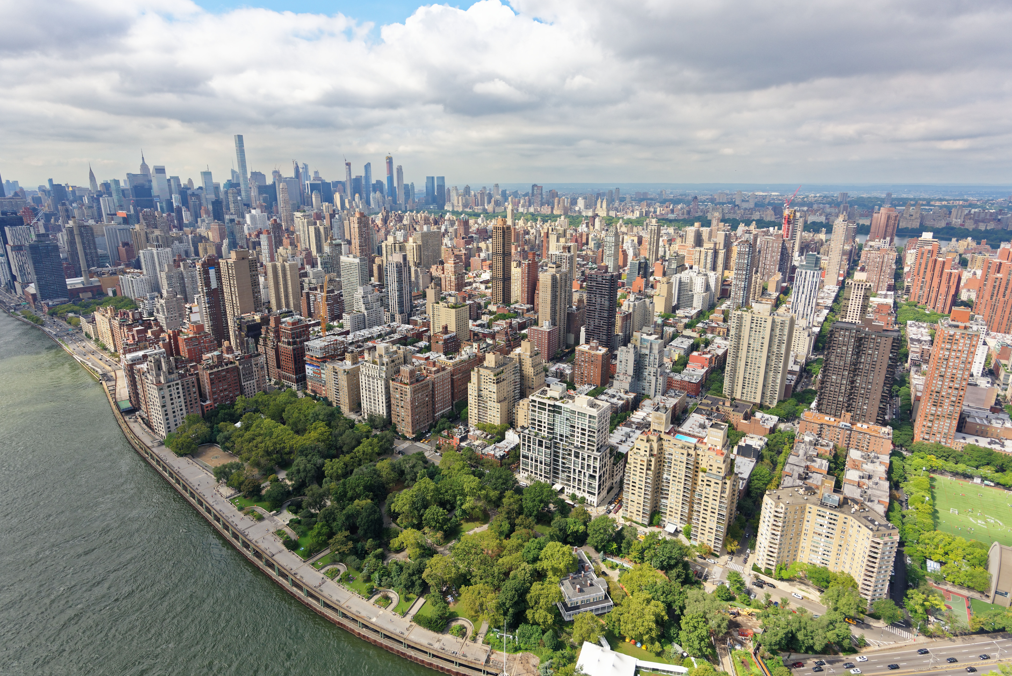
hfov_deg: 86.9
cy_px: 332
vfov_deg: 64.6
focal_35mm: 19
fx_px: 534
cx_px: 498
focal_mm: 18
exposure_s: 1/2000
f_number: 4
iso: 200
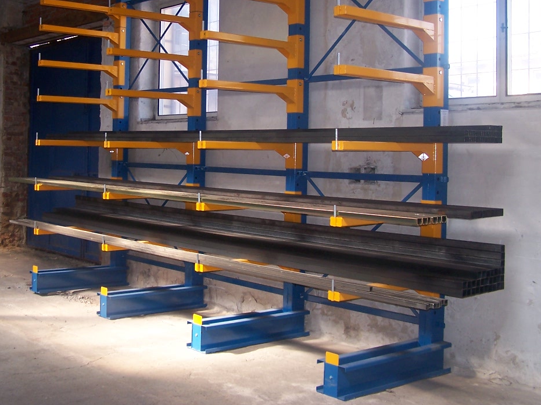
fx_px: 766
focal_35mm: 49
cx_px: 227
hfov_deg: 38.8
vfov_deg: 29.5
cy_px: 149
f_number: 2.8
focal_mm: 6.3
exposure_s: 1/60
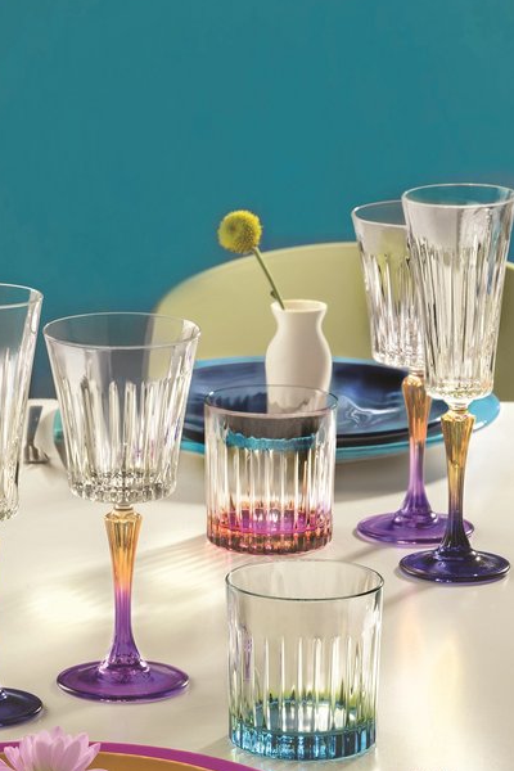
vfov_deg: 11.4
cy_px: 500
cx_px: 226
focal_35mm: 180
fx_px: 3855
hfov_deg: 7.6
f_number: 22
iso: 100
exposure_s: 1/2.5
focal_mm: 135
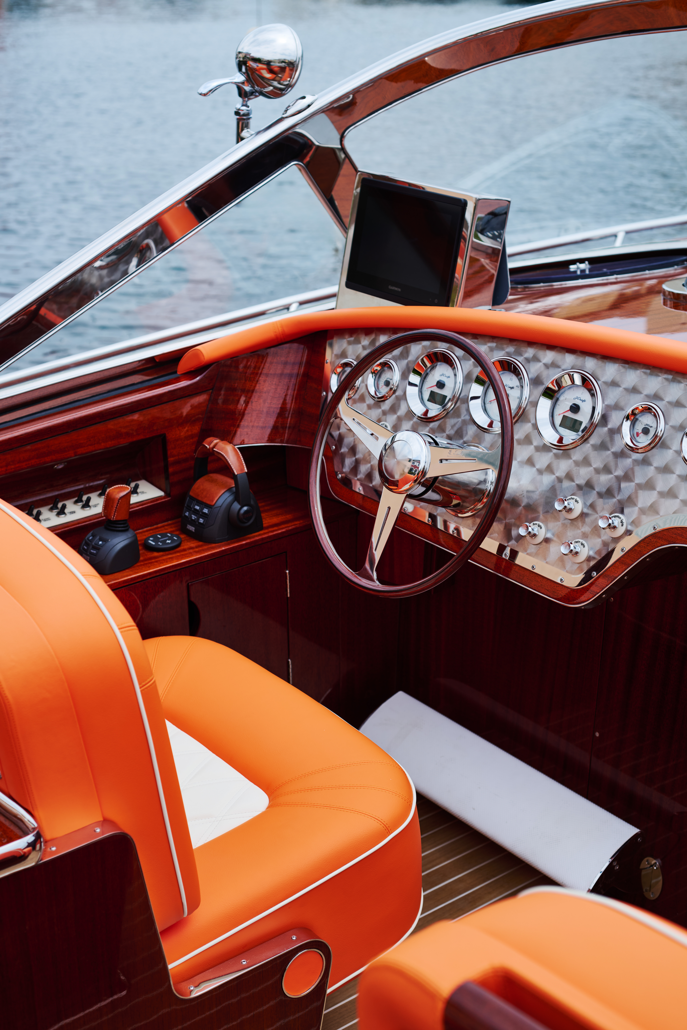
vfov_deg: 39.6
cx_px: 344
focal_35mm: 50
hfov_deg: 27.0
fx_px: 1431
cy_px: 515
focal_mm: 50
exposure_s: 1/400
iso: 100
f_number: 5.6
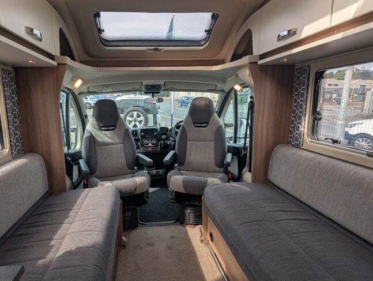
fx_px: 205
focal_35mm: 19
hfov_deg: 83.9
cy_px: 140
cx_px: 157
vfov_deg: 68.8
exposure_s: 1/563
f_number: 1.7
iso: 50
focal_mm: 2.02
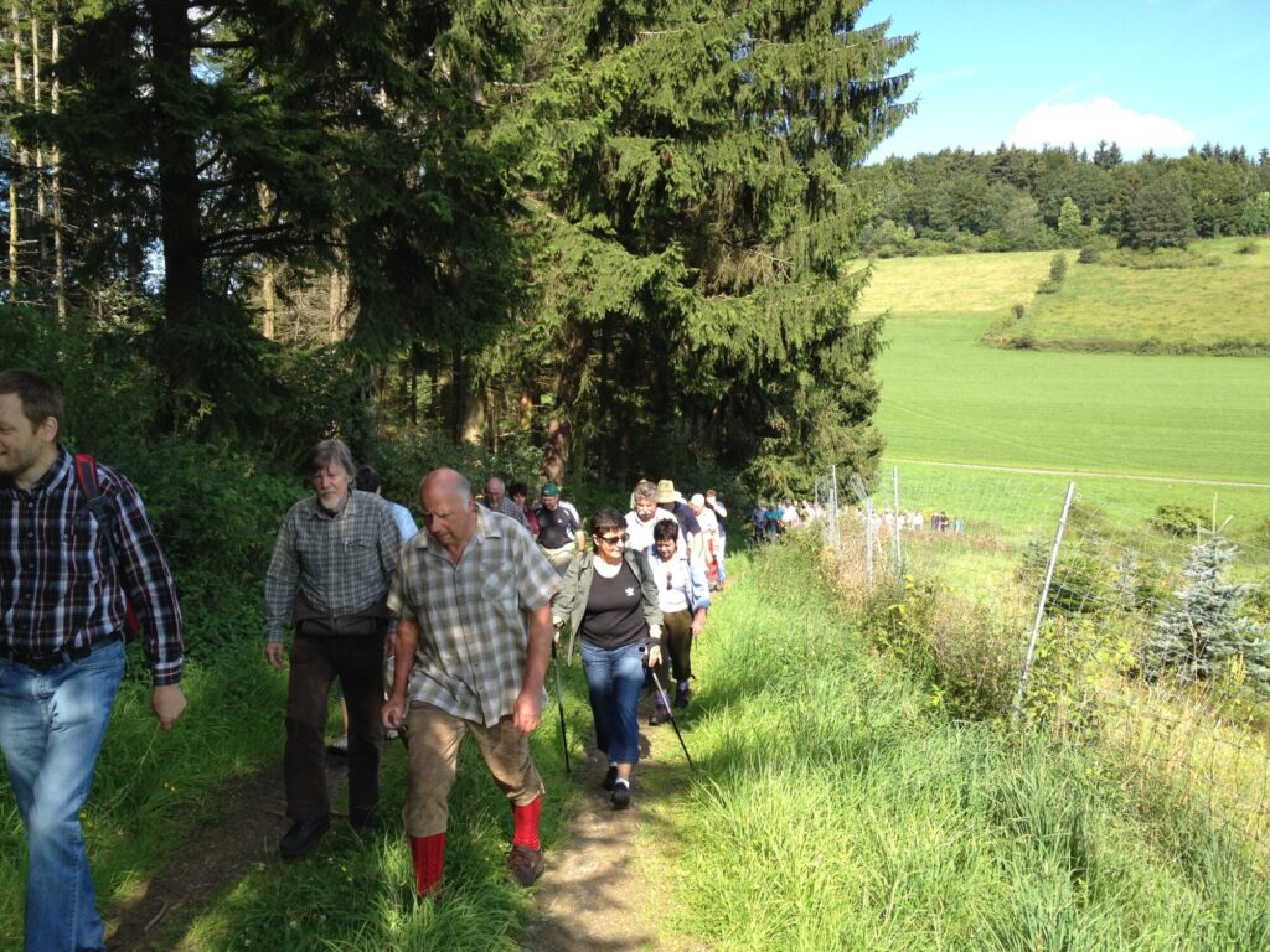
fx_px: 1284
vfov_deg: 40.7
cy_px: 476
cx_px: 635
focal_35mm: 35
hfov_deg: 52.6
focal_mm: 4.28
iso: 64
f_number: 2.4
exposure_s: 1/569
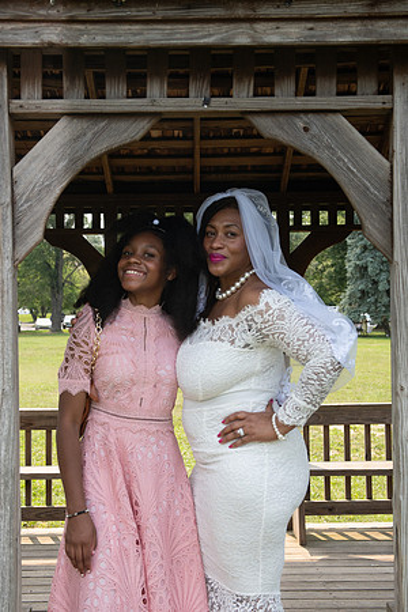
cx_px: 204
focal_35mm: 55
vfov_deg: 36.2
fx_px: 935
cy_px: 306
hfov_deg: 24.6
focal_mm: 53
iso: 800
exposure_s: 1/1600
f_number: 6.3
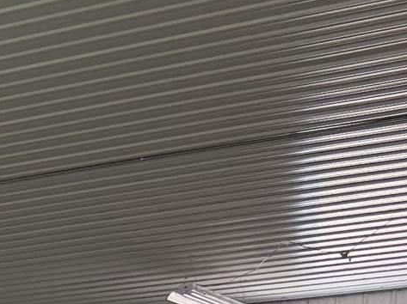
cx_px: -538
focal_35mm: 156
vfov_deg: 8.6
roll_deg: -1.0
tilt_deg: -1.4
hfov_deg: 10.9
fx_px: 1833
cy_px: 738
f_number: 1.78
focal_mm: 6.76
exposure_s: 1/60
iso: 250
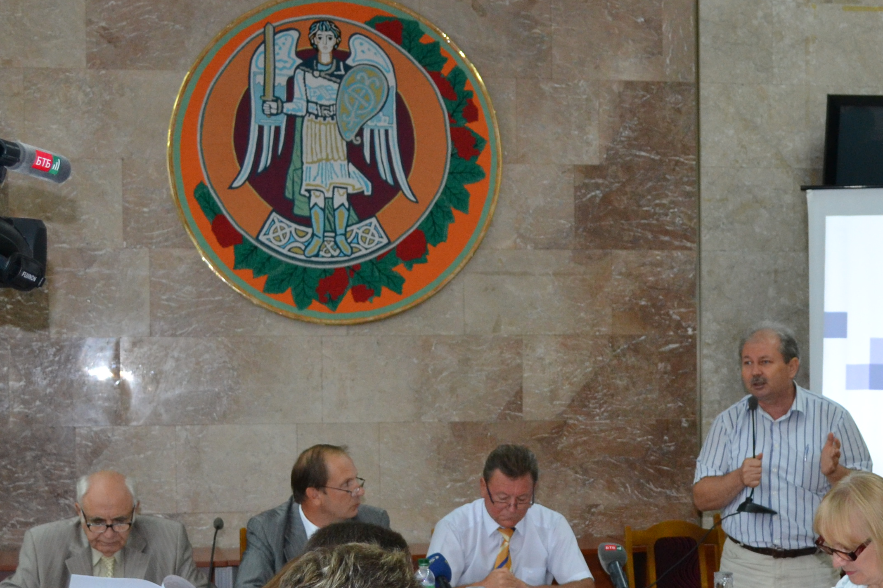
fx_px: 2060
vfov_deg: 16.2
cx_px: 601
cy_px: 445
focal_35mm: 84
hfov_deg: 24.1
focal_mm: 26
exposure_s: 1/60
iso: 900
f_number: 4.2
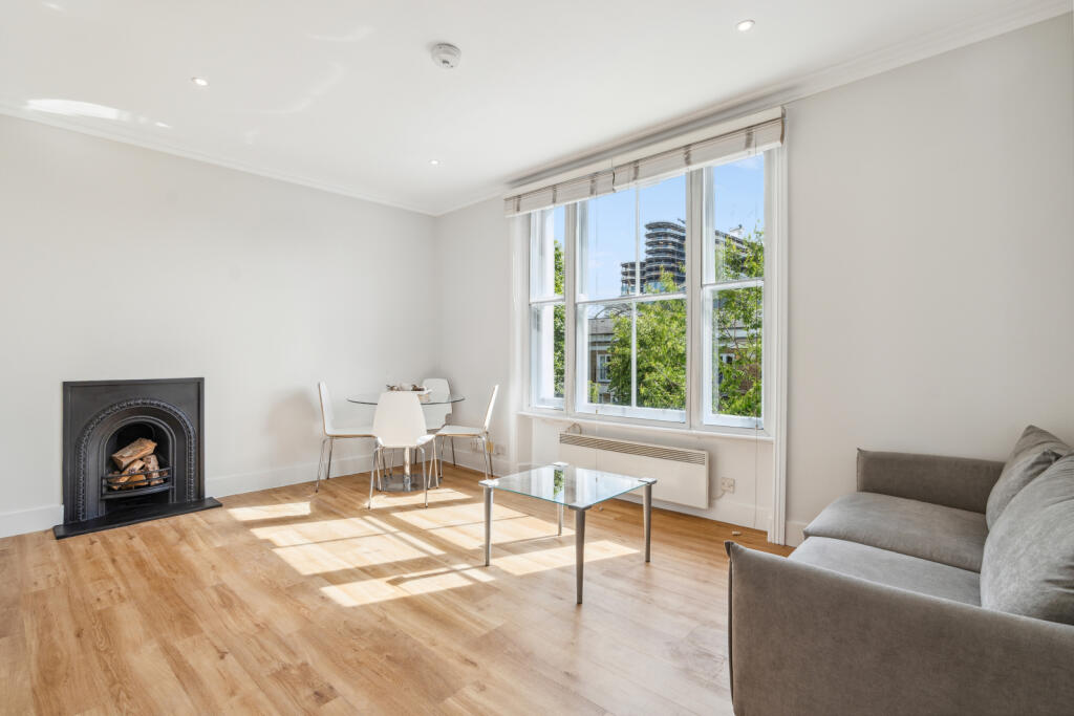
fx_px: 477
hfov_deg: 96.7
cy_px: 358
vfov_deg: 73.8
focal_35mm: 16
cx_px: 537
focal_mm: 16
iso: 400
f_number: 11
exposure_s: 1/40
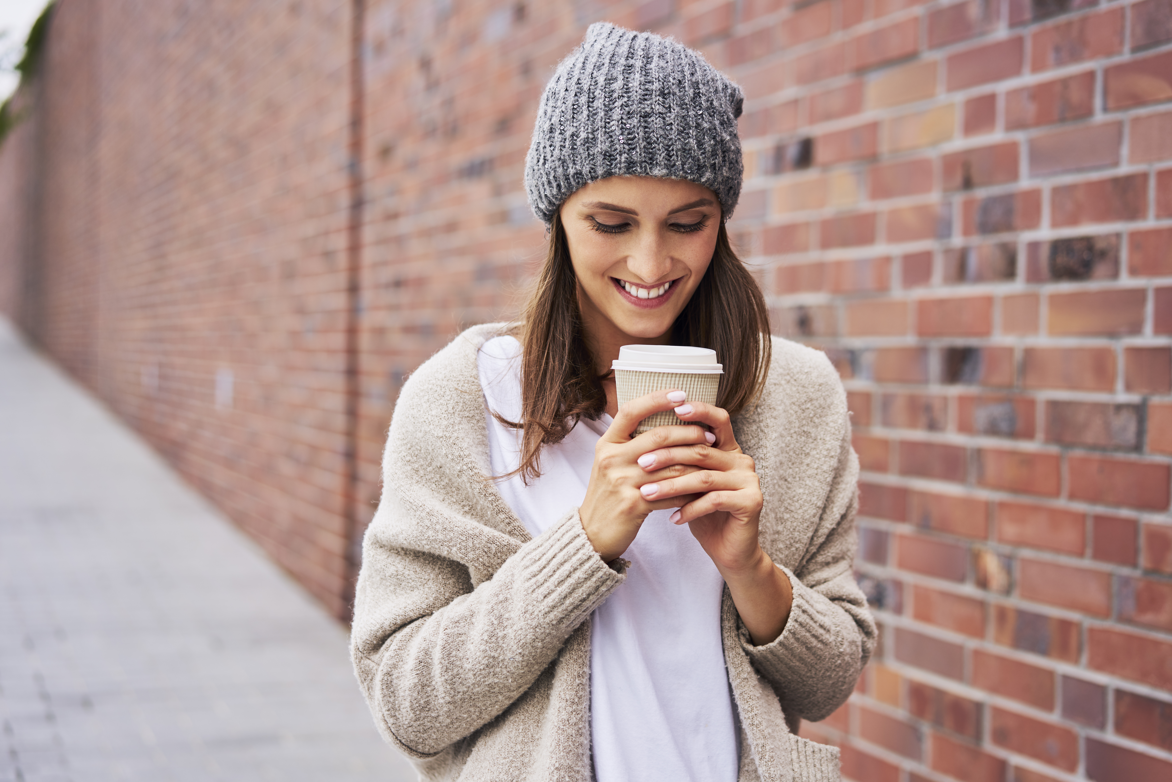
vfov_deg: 24.6
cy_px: 391
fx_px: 1791
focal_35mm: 55
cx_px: 586
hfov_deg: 36.2
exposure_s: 1/320
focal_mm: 55
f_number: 2.8
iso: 100
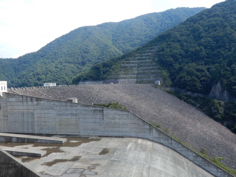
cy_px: 88
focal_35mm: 35
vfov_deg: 40.7
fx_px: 239
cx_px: 118
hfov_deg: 52.6
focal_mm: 6.2
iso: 80
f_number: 6.3
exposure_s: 1/200
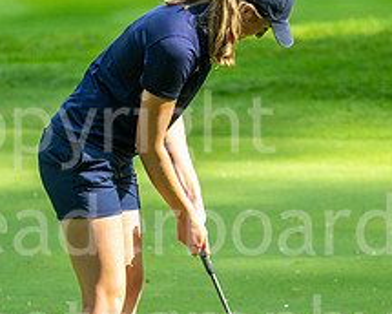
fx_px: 8817
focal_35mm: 760
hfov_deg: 2.5
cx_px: 162
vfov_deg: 2.0
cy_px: 242
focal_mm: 300
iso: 500
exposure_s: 1/1600
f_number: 4
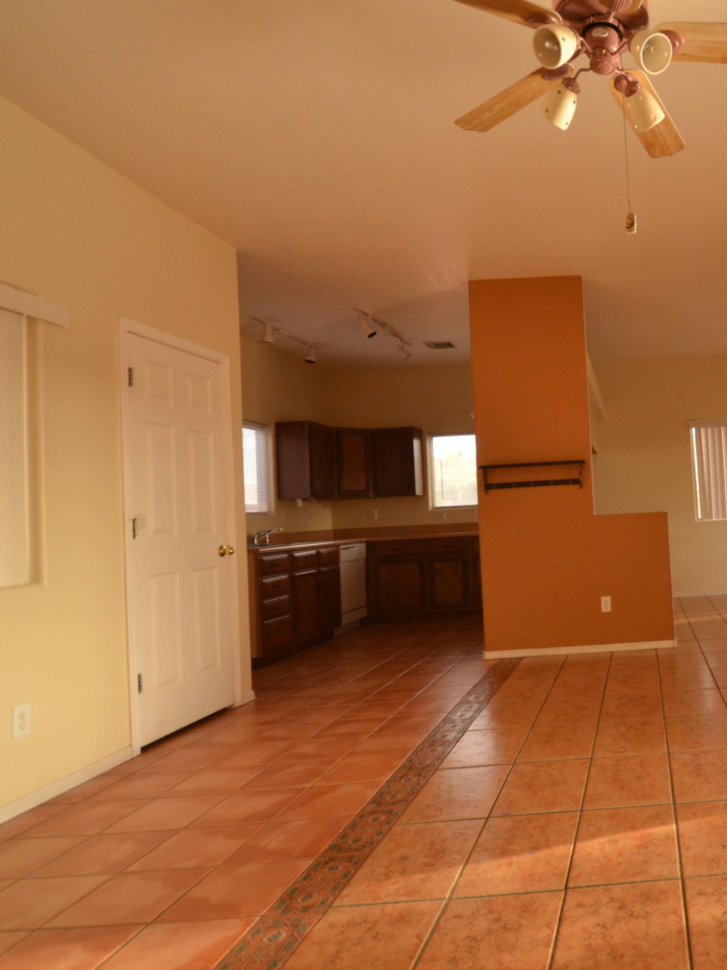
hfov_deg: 51.2
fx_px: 644
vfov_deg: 73.9
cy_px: 464
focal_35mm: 23
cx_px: 670
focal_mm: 10
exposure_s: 1/40
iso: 1000
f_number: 5.6
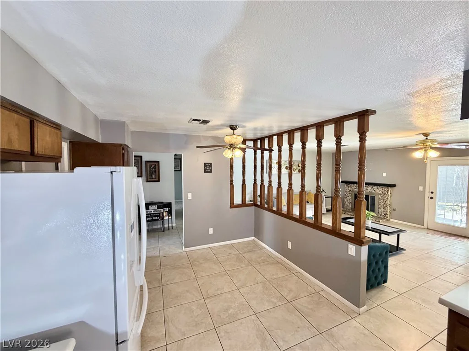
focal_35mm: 14
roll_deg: +0.5
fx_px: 190
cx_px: 234
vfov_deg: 85.7
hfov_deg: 102.1
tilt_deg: -3.3
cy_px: 176
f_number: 2.2
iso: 320
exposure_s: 1/87
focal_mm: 2.22
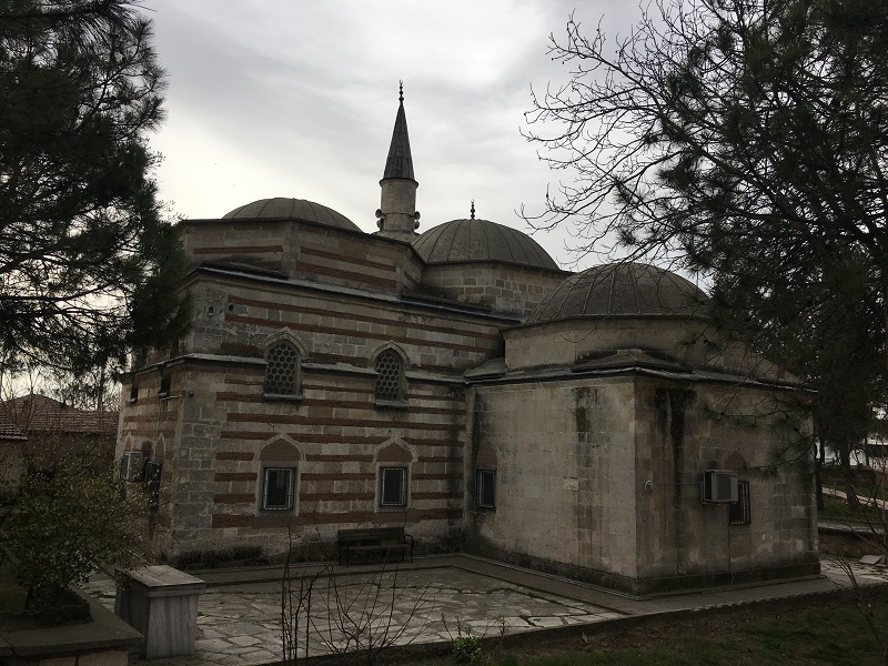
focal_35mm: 29
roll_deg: -1.1
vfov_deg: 48.2
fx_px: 744
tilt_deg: +10.4
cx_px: 444
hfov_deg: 61.7
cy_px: 333
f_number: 2.2
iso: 25
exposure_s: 1/1672
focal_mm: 4.15
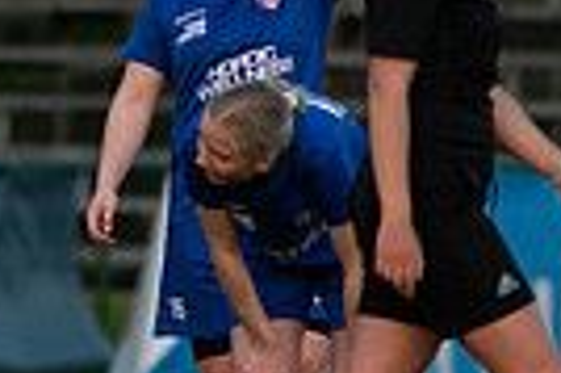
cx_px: -528
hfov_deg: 1.1
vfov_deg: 0.7
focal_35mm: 1949
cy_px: 65
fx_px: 30335
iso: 450
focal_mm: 300
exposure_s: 1/1000
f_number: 3.2
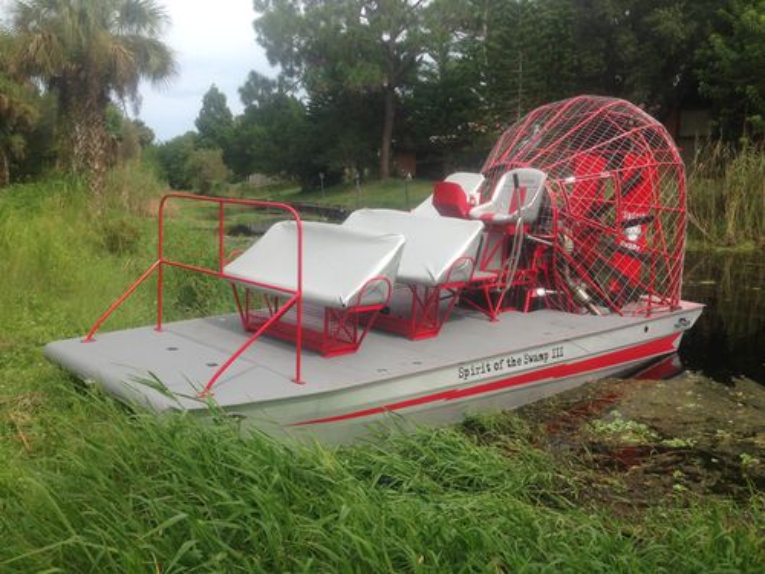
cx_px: 382
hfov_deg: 55.4
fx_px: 729
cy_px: 287
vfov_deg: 42.9
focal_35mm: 33
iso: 50
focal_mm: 4.12
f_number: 2.4
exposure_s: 1/903
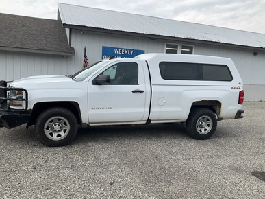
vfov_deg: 46.8
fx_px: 230
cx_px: 129
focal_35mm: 30
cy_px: 102
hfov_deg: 60.0
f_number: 1.8
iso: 25
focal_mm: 3
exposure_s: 1/657
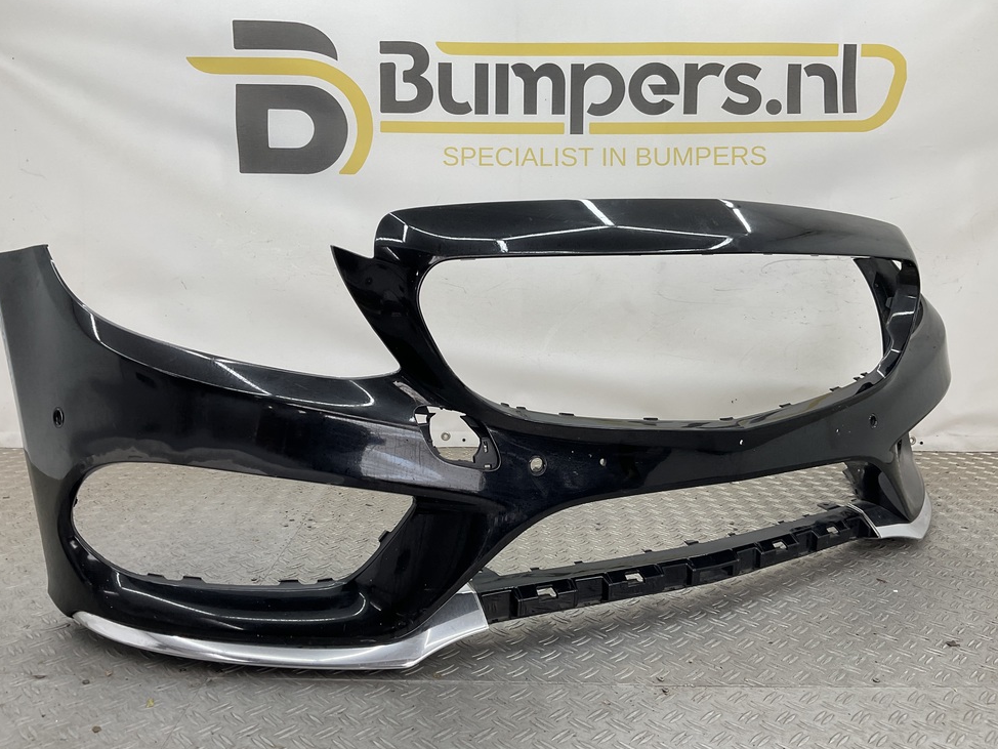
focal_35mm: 30
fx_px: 865
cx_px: 490
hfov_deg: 59.9
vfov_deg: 46.8
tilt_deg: -9.5
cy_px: 374
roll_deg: -1.8
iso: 25
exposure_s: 1/120
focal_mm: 3
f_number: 1.8
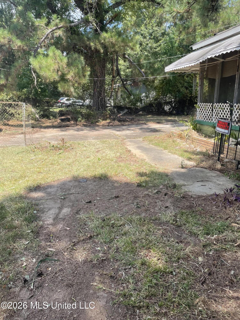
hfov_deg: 53.1
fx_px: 240
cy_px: 160
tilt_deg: -14.3
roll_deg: +1.7
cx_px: 120
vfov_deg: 67.3
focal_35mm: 26
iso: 32
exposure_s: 1/972
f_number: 1.6
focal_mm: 4.2
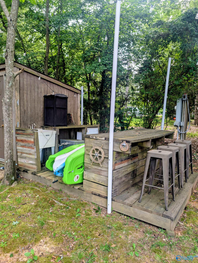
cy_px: 132
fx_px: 183
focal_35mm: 24
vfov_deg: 71.5
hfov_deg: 56.9
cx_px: 99
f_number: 1.68
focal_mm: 6.9
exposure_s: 1/96.6
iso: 17
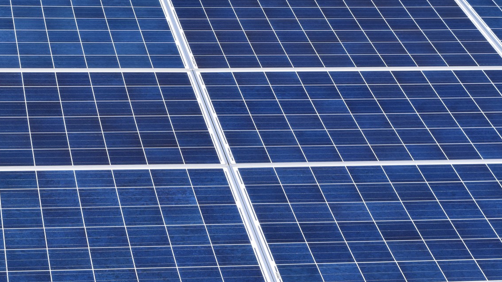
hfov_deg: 18.4
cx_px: 195
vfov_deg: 10.4
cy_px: 121
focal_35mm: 116
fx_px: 1544
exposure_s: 1/500
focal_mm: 42
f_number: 10
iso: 200
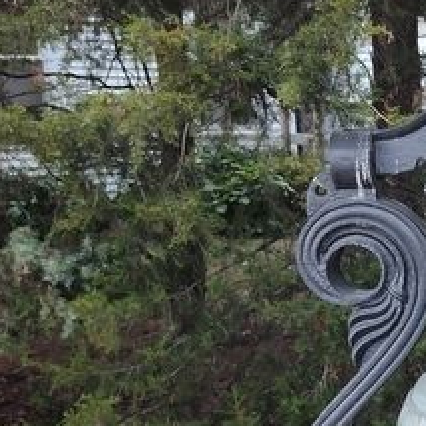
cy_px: 293
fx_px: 1058
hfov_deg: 19.5
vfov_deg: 22.6
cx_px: 657
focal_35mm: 76
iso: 252
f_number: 1.8
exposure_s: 1/120
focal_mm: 5.56
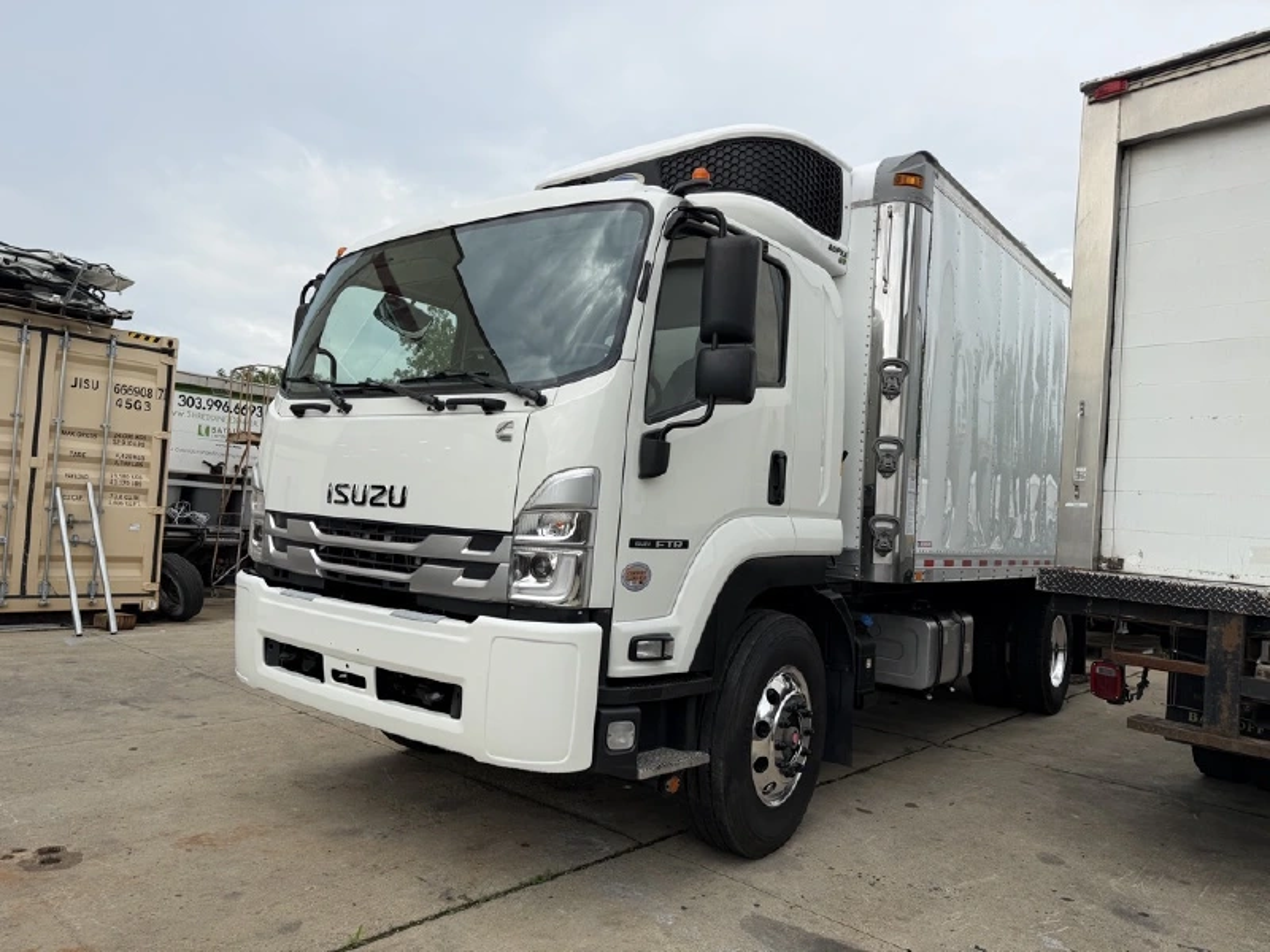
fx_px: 881
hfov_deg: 71.6
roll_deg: -3.7
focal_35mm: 24
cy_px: 476
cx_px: 635
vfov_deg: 56.8
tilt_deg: +5.2
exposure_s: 1/2907
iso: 80
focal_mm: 6.76
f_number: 1.78
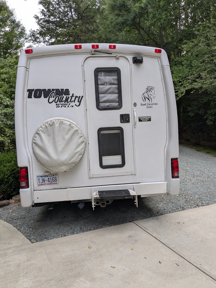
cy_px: 144
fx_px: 225
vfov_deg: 65.3
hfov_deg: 51.4
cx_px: 108
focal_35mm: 27
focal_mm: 4.38
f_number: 1.73
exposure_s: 1/154
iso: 29
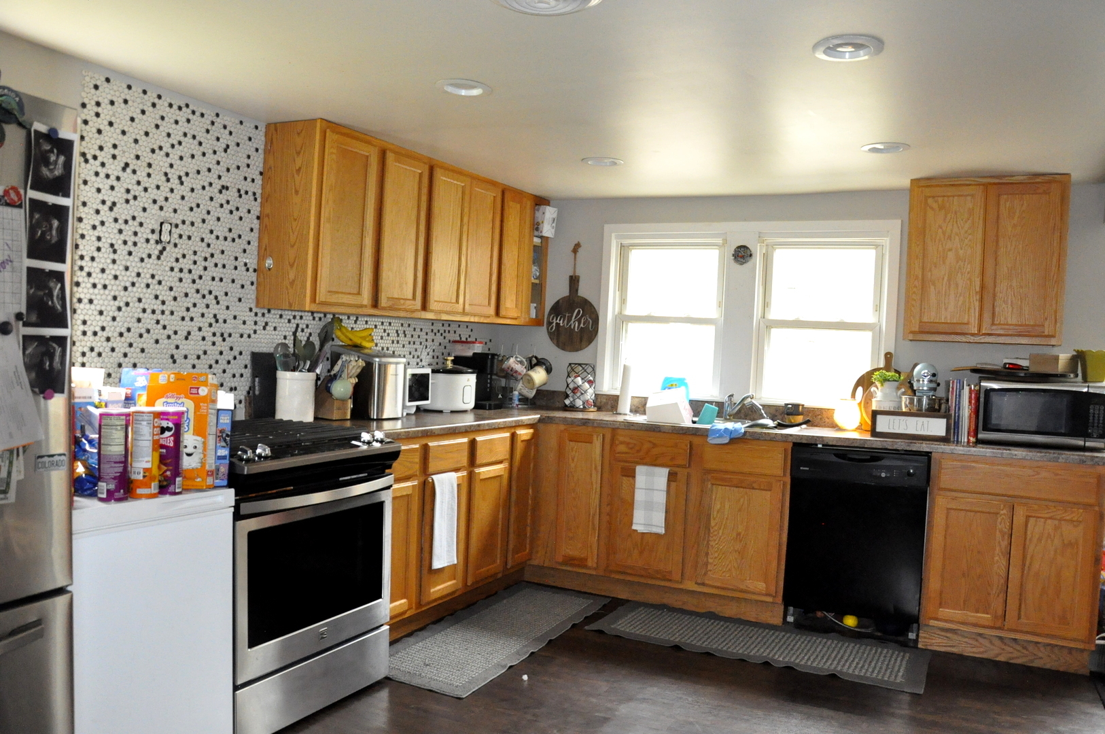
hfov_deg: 67.4
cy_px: 367
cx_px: 552
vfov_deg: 47.8
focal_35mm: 27
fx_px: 828
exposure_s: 1/100
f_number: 6.3
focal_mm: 18
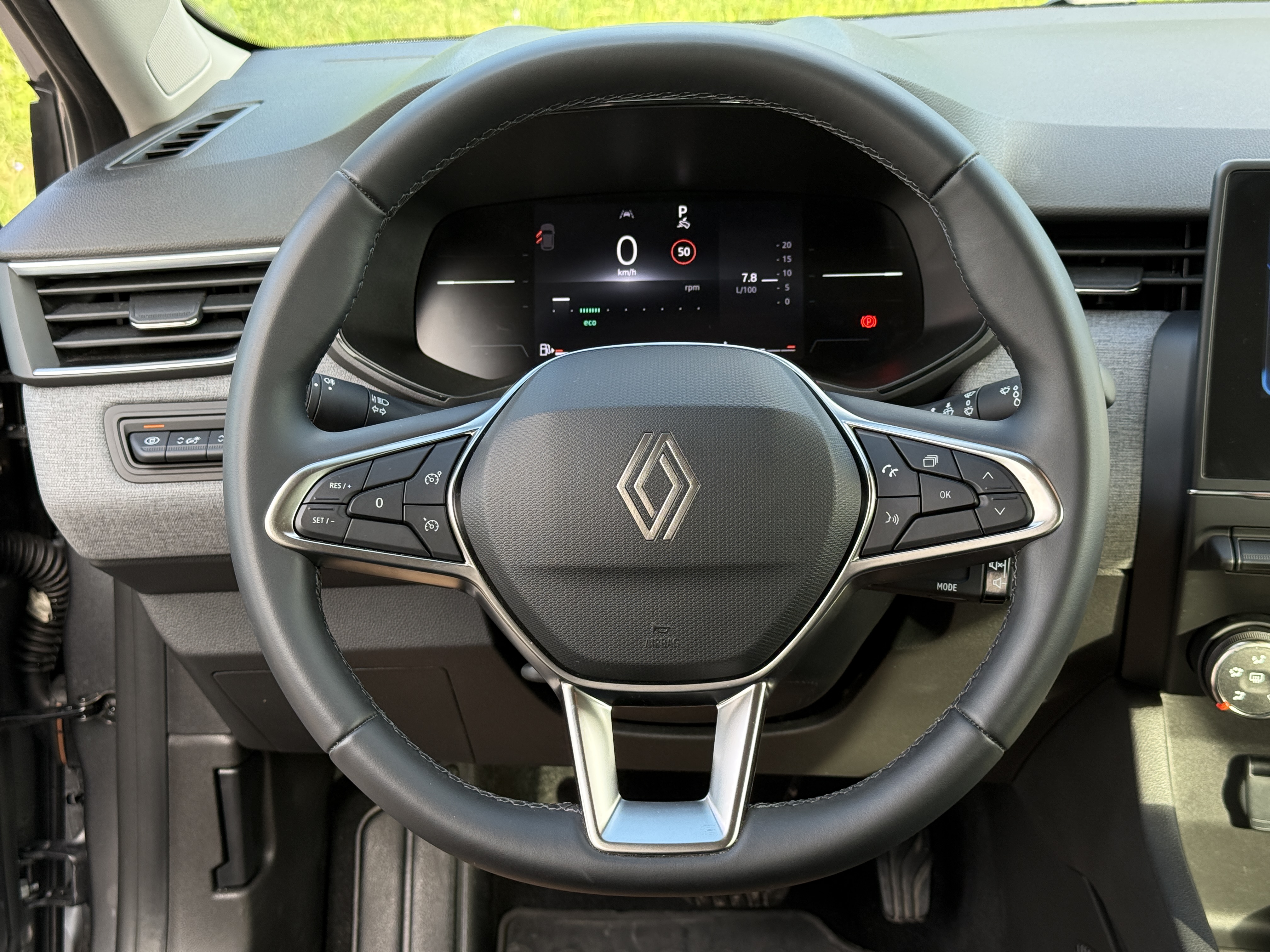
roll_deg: +0.7
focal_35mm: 48
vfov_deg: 30.3
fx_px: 1761
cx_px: 635
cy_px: 476
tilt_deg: -20.9
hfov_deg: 39.7
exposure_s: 1/195
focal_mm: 6.76
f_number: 1.78
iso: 160
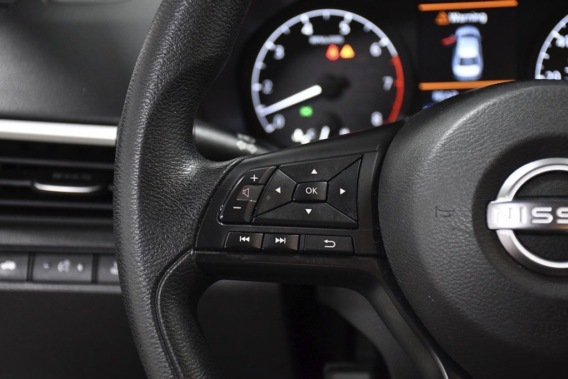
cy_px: 190
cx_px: 284
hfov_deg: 28.1
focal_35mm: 72
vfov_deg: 18.9
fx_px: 1136
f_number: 4.5
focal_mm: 48
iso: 2500
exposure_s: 1/160
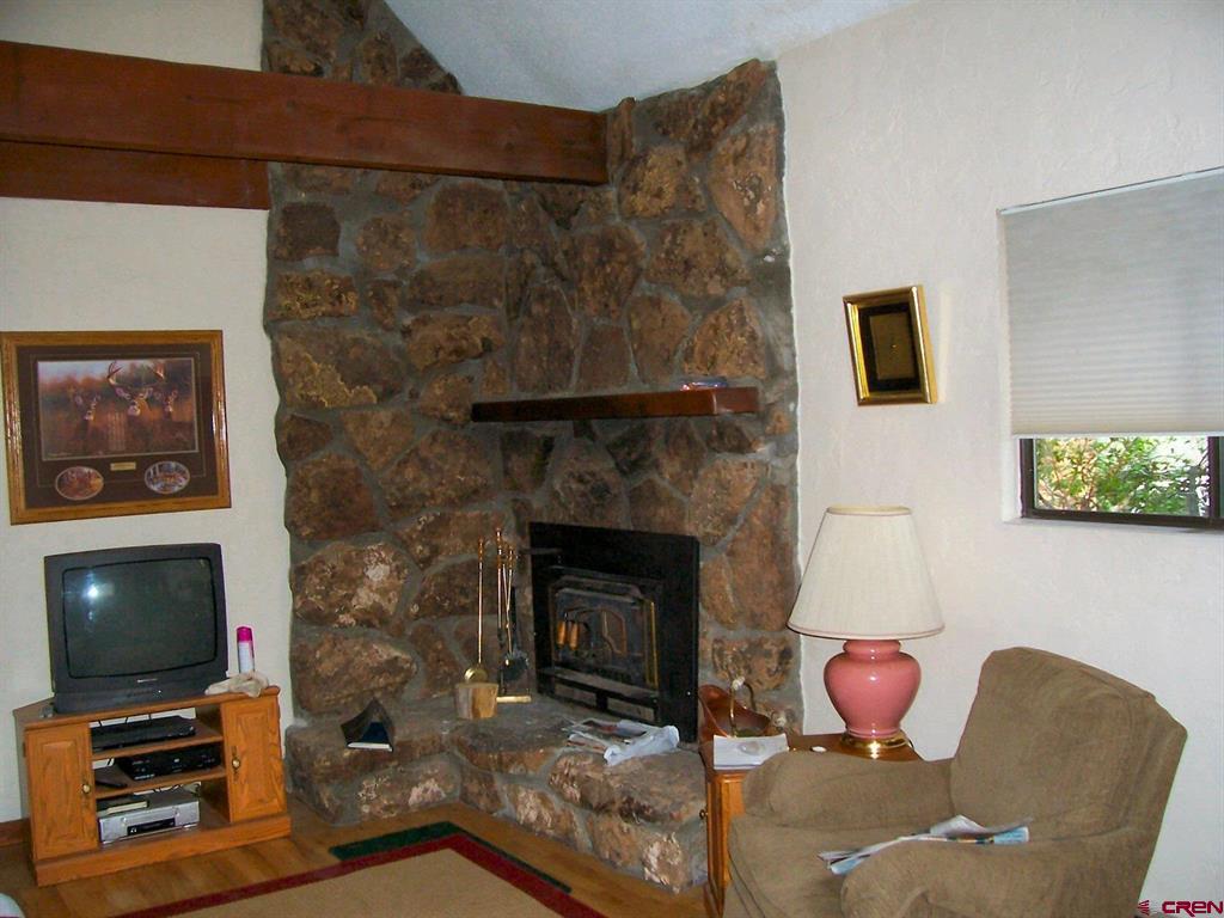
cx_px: 612
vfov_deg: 41.8
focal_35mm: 34
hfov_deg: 54.0
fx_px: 1202
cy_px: 459
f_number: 2.7
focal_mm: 5.6
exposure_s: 1/60
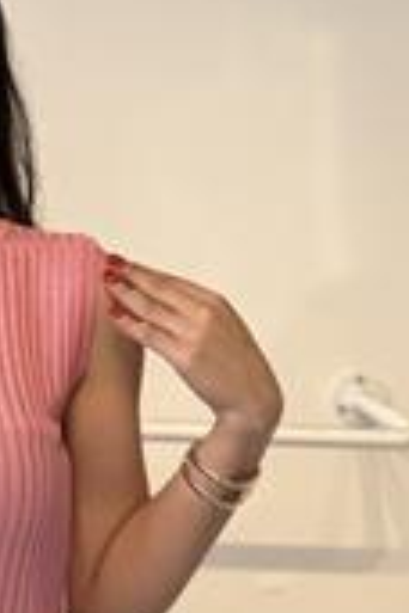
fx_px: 1329
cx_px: -126
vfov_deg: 25.8
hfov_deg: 16.5
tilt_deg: +0.5
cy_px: 185
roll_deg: -1.6
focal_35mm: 78
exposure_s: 1/470
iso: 80
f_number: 1.78
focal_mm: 6.76
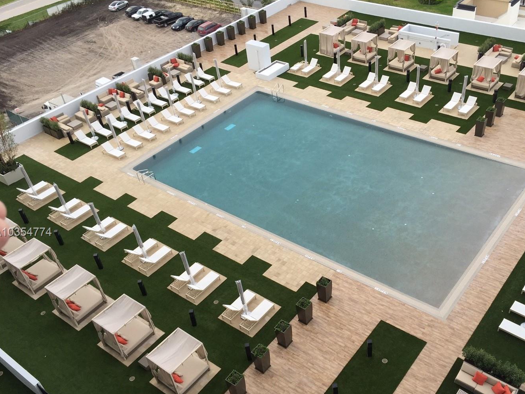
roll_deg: +4.4
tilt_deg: -40.4
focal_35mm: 35
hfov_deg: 52.4
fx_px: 531
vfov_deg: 40.5
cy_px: 233
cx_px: 308
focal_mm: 4.15
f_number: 2.2
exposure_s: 1/476
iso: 32
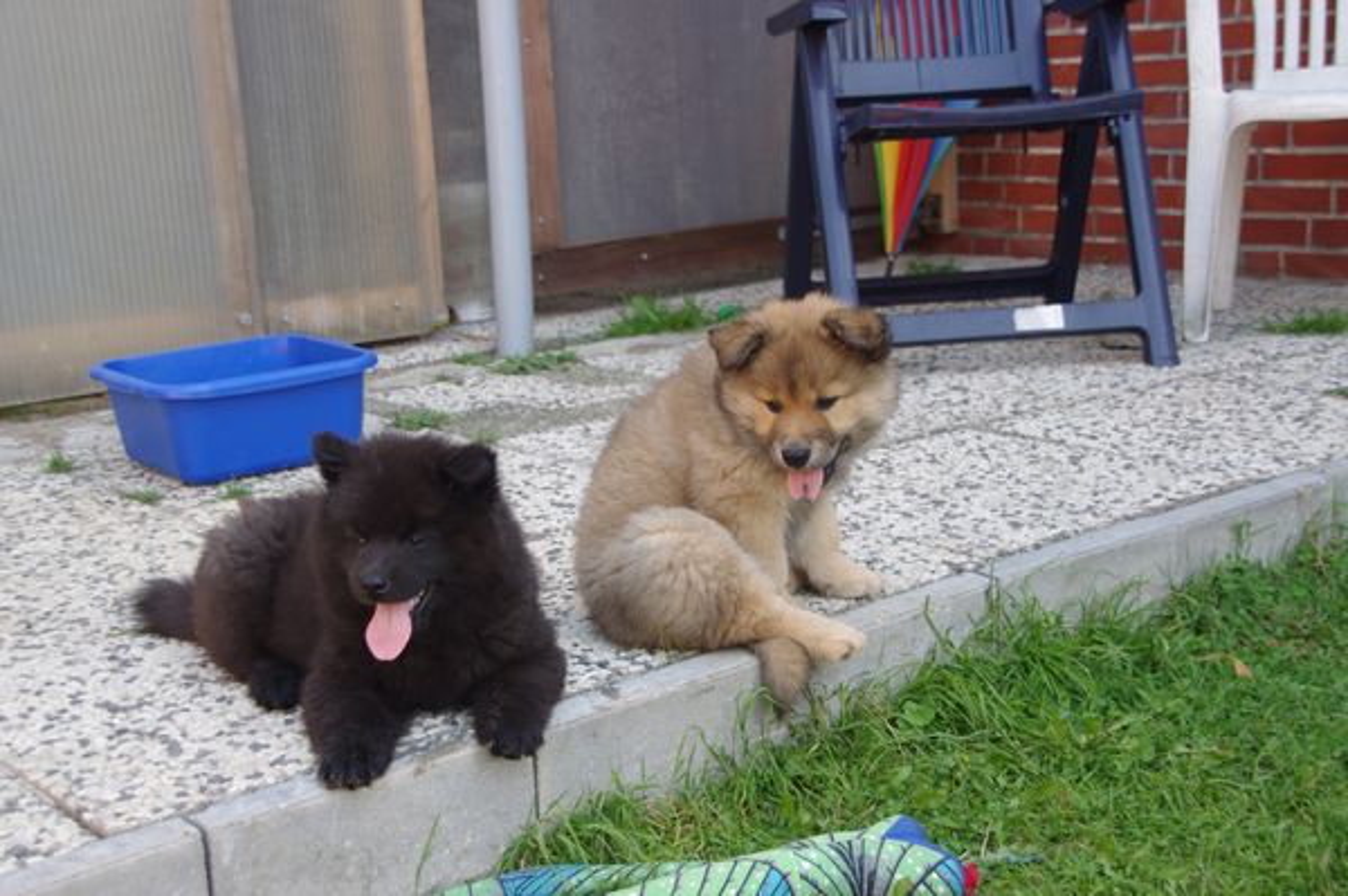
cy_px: 448
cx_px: 674
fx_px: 1908
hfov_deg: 38.9
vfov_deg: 26.4
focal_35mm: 51
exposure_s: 1/60
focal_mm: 34
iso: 100
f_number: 4.5
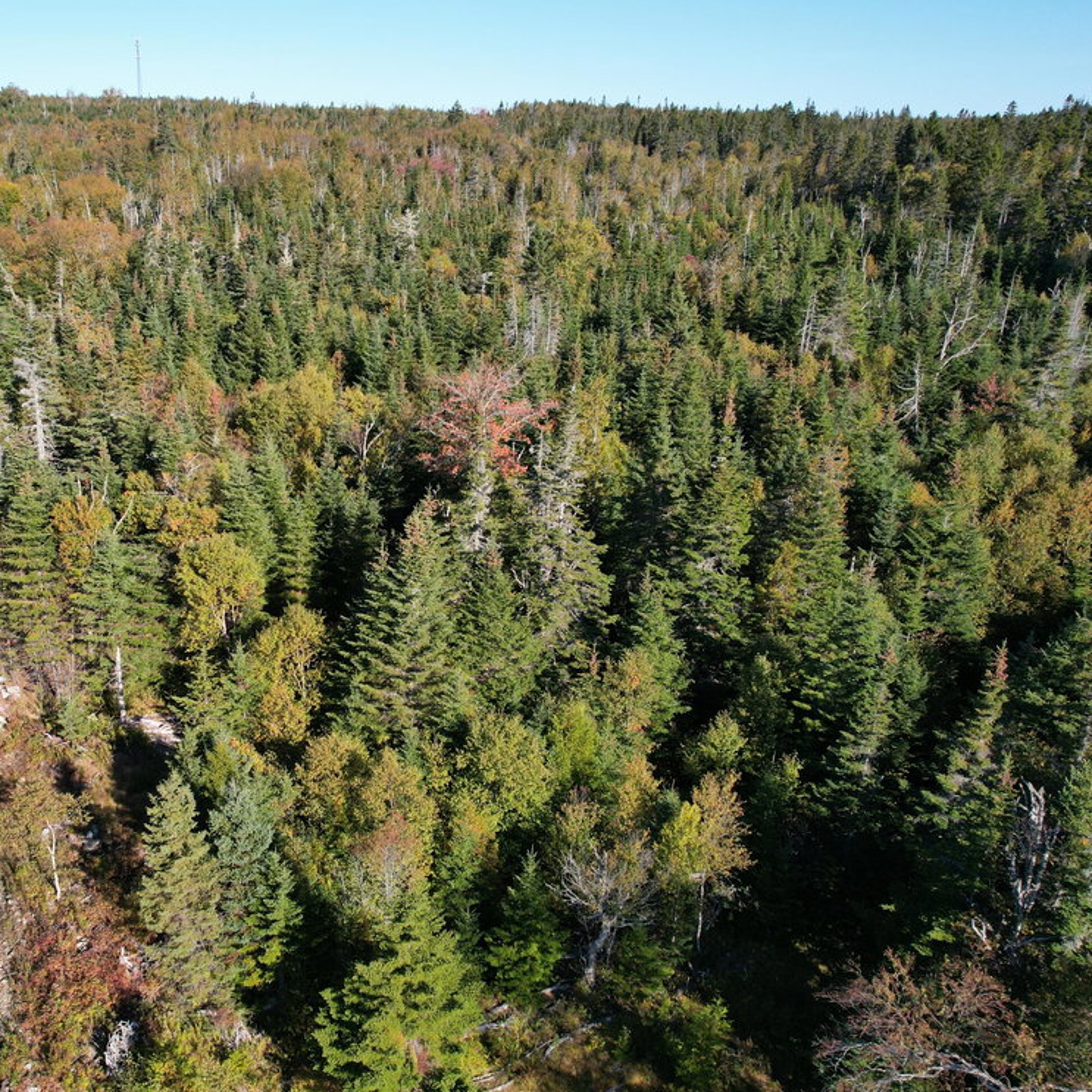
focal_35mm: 29
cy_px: 534
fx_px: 1035
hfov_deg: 54.4
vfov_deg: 55.6
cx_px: 353
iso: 110
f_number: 2.8
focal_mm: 8.38
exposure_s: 1/1250
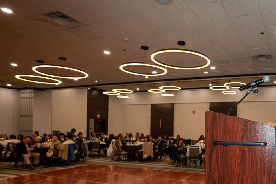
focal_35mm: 28
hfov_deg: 60.0
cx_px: 223
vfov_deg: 45.5
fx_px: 215
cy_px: 126
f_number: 4
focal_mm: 17
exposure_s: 1/125
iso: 1600
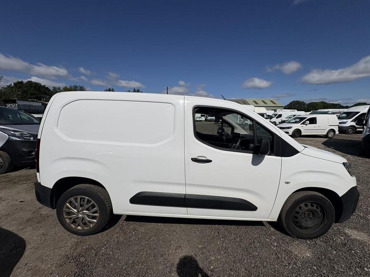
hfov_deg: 102.1
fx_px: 150
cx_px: 185
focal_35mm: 14
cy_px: 138
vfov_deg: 85.7
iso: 40
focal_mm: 2.22
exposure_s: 1/9009
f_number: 2.2
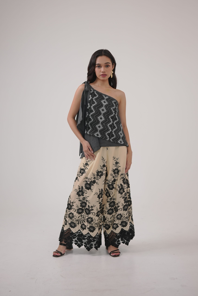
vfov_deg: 38.2
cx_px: 99
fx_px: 429
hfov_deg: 26.0
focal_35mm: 52
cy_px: 148
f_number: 1.4
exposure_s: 1/200
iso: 250
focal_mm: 35
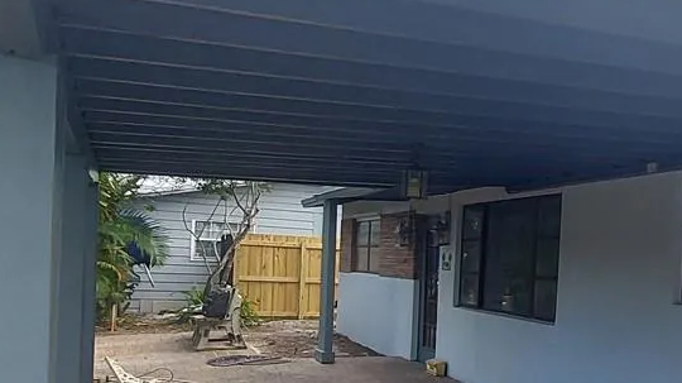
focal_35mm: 42
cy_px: 281
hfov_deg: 44.2
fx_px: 759
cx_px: 609
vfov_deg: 27.9
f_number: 2.2
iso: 50
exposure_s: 1/453
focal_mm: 1.74
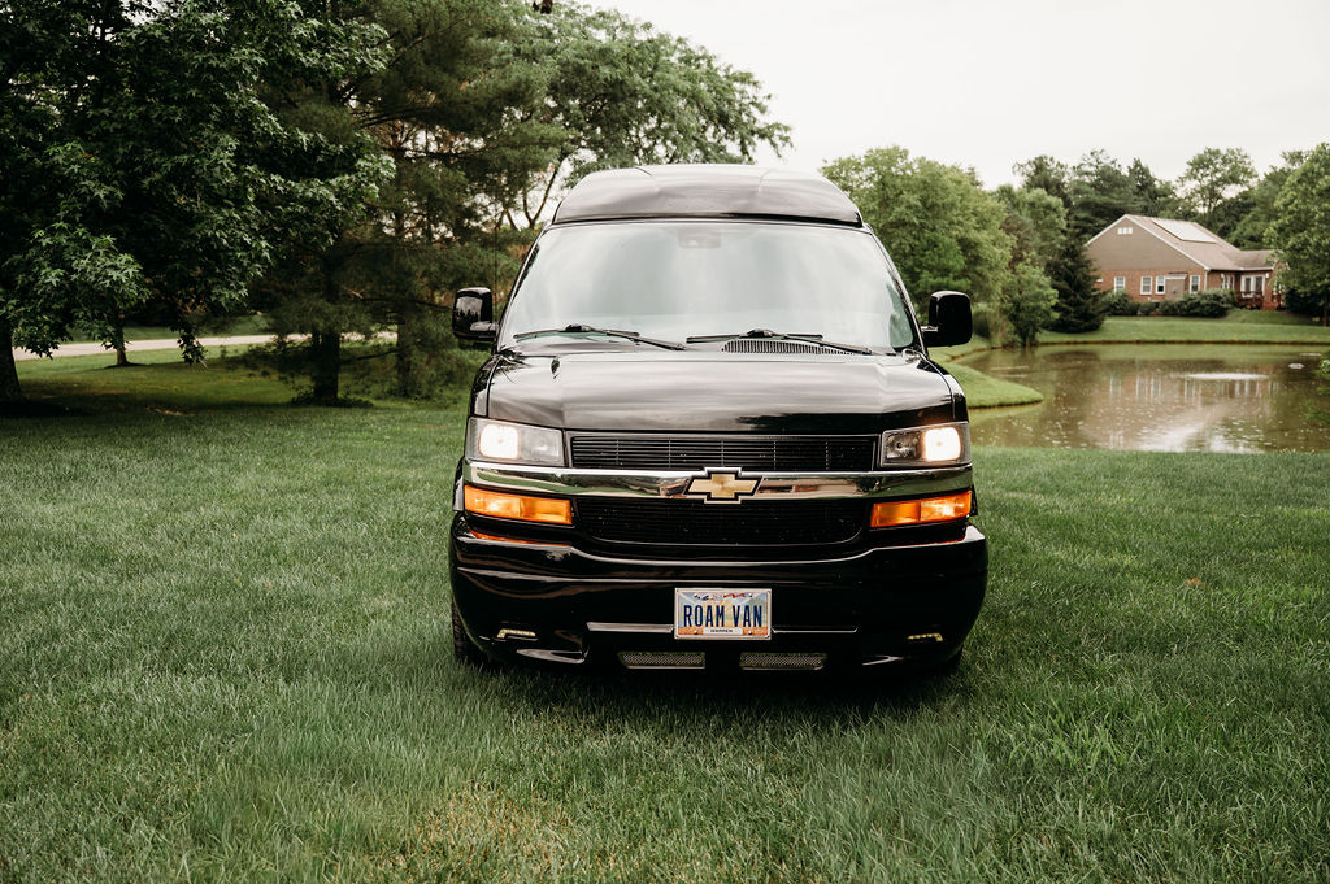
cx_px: 665
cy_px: 442
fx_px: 1126
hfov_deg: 61.1
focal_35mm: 30
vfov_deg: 42.9
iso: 640
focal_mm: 30.5
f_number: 2.8
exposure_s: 1/800
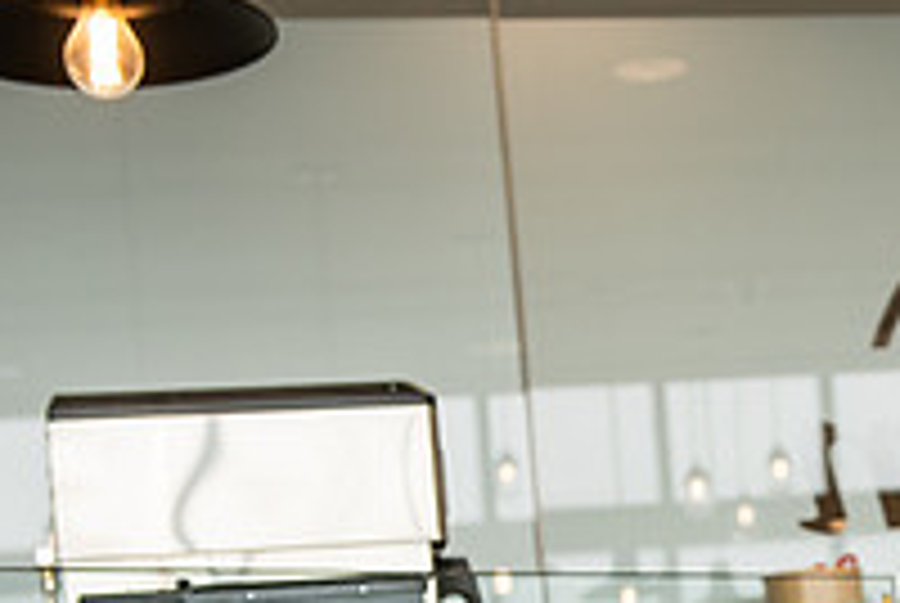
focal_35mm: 110
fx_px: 2754
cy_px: 745
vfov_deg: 12.2
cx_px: 886
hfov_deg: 18.1
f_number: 3.5
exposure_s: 1/200
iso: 500
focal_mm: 38
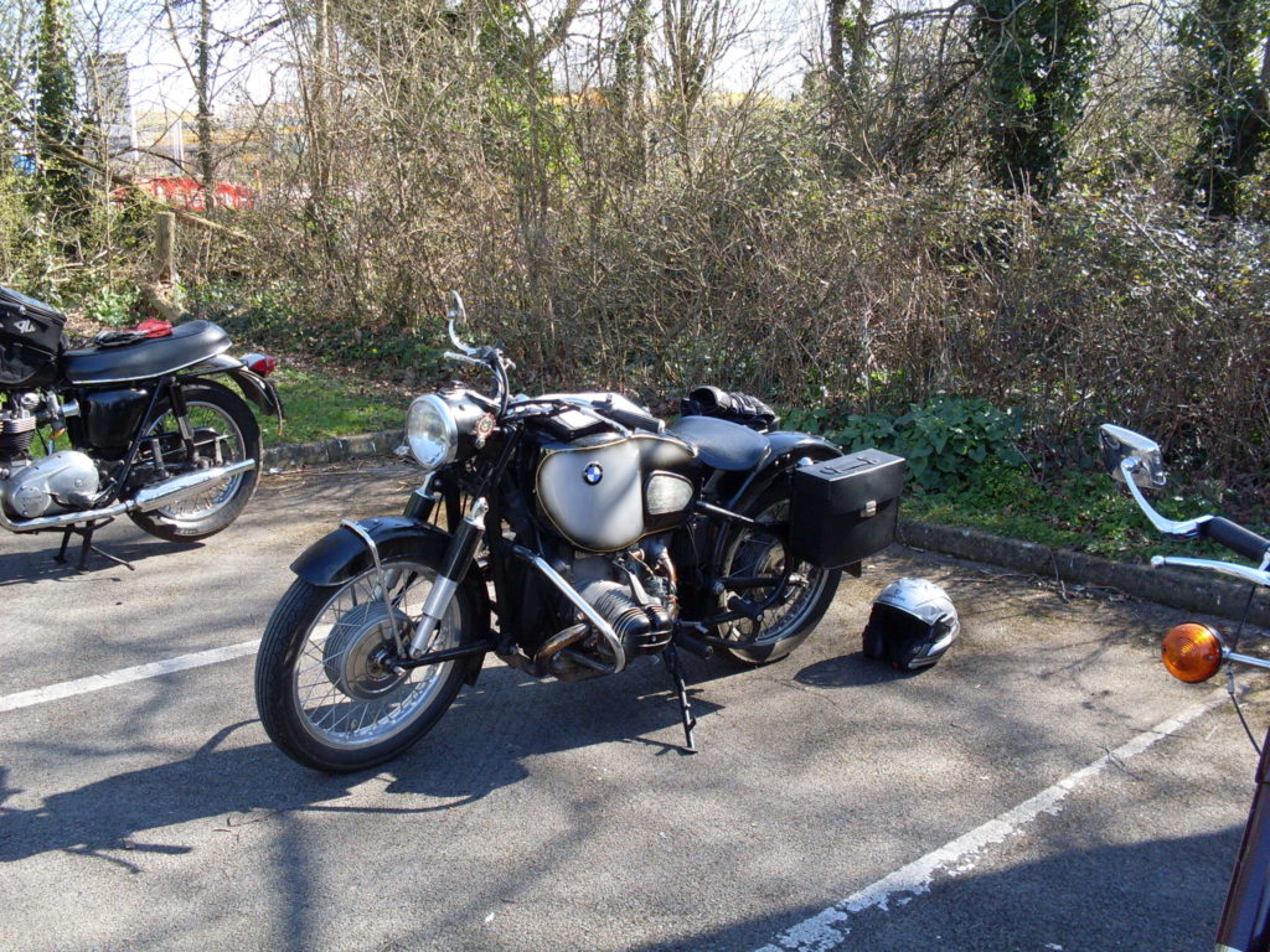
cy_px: 476
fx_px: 1394
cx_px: 635
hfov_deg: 49.0
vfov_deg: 37.7
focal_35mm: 38
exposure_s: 1/250
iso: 80
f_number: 2.8
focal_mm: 6.3
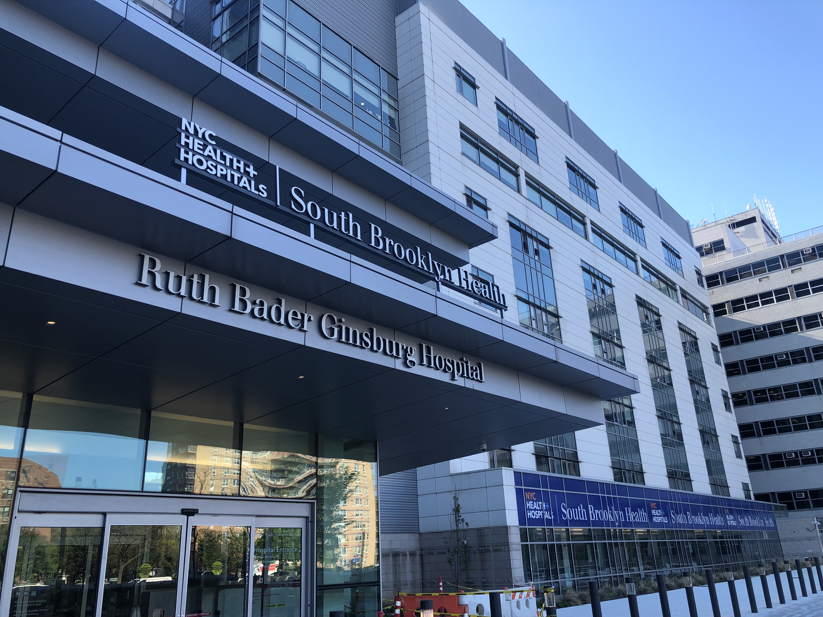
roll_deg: +2.4
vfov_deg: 49.7
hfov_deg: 63.4
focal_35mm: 28
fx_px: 666
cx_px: 412
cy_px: 308
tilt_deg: +20.6
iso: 20
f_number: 1.8
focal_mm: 4
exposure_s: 1/410
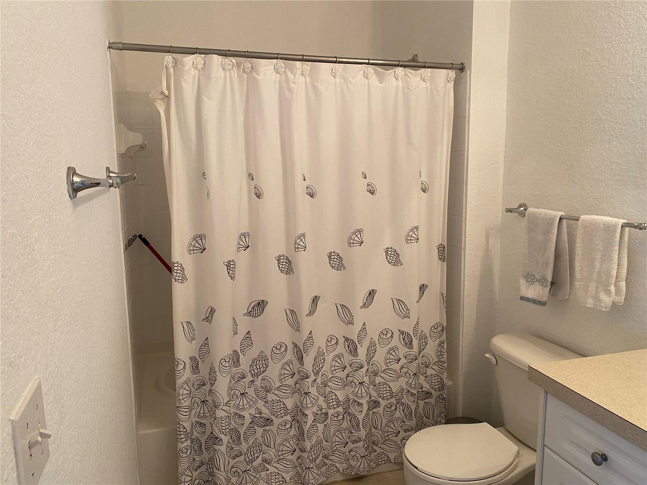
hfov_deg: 67.3
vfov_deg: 53.1
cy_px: 242
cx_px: 324
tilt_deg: -6.9
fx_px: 486
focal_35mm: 26
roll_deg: +1.0
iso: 125
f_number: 1.8
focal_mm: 4.25
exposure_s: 1/60
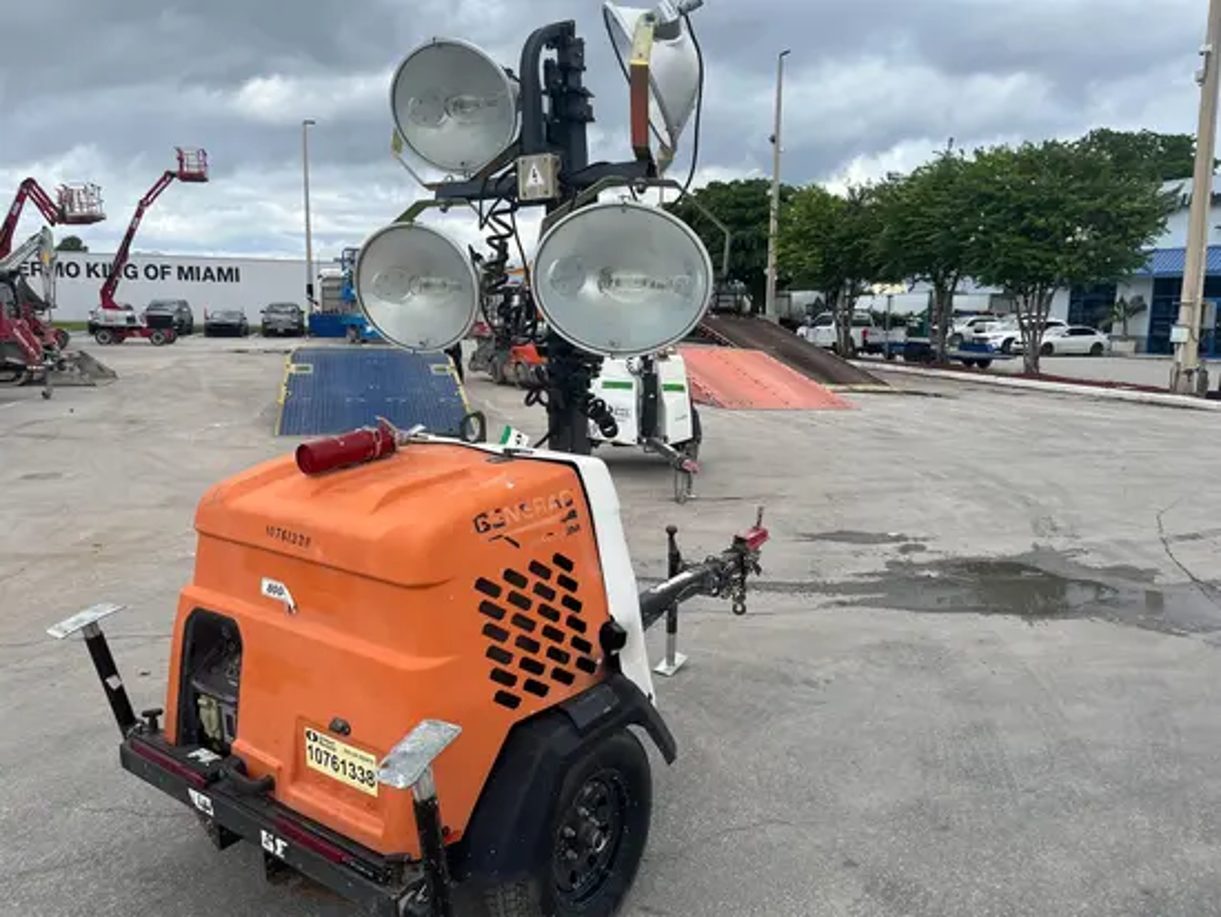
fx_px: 917
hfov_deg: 67.3
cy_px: 458
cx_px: 610
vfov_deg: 53.1
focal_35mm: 26
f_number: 1.6
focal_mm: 5.1
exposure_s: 1/2755
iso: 50
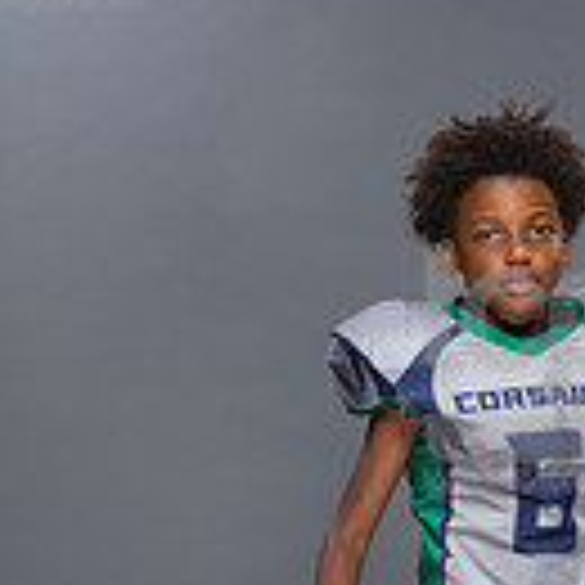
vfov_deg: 7.4
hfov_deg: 7.4
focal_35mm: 235
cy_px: 369
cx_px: 531
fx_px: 4493
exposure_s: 1/250
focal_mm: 80
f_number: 6.3
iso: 320
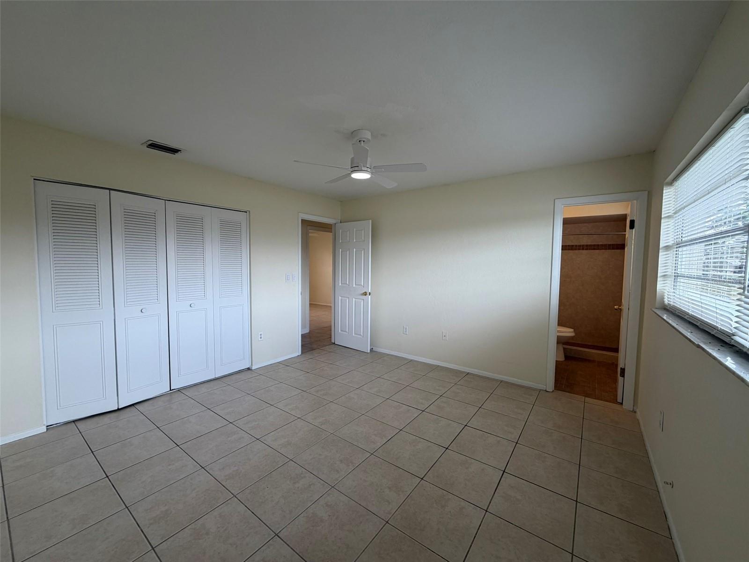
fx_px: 303
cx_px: 374
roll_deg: +0.0
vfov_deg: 85.7
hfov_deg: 102.1
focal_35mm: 14
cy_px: 281
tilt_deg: -3.1
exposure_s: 1/111
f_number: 2.2
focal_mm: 2.22
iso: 80
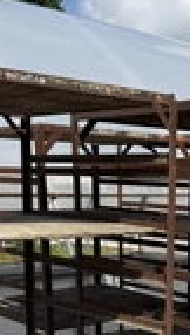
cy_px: 342
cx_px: 197
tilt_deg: -11.8
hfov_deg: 16.2
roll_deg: -0.8
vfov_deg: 27.1
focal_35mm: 73
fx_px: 650
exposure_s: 1/5714
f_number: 1.78
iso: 80
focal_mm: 6.76
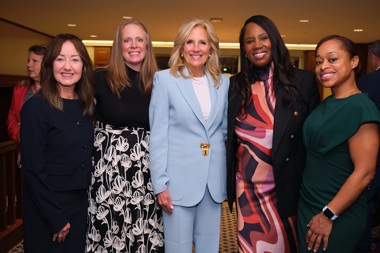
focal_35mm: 36
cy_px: 129
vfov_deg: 36.9
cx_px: 191
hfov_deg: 53.1
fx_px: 380
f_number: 2.8
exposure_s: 1/250
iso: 800
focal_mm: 23.4
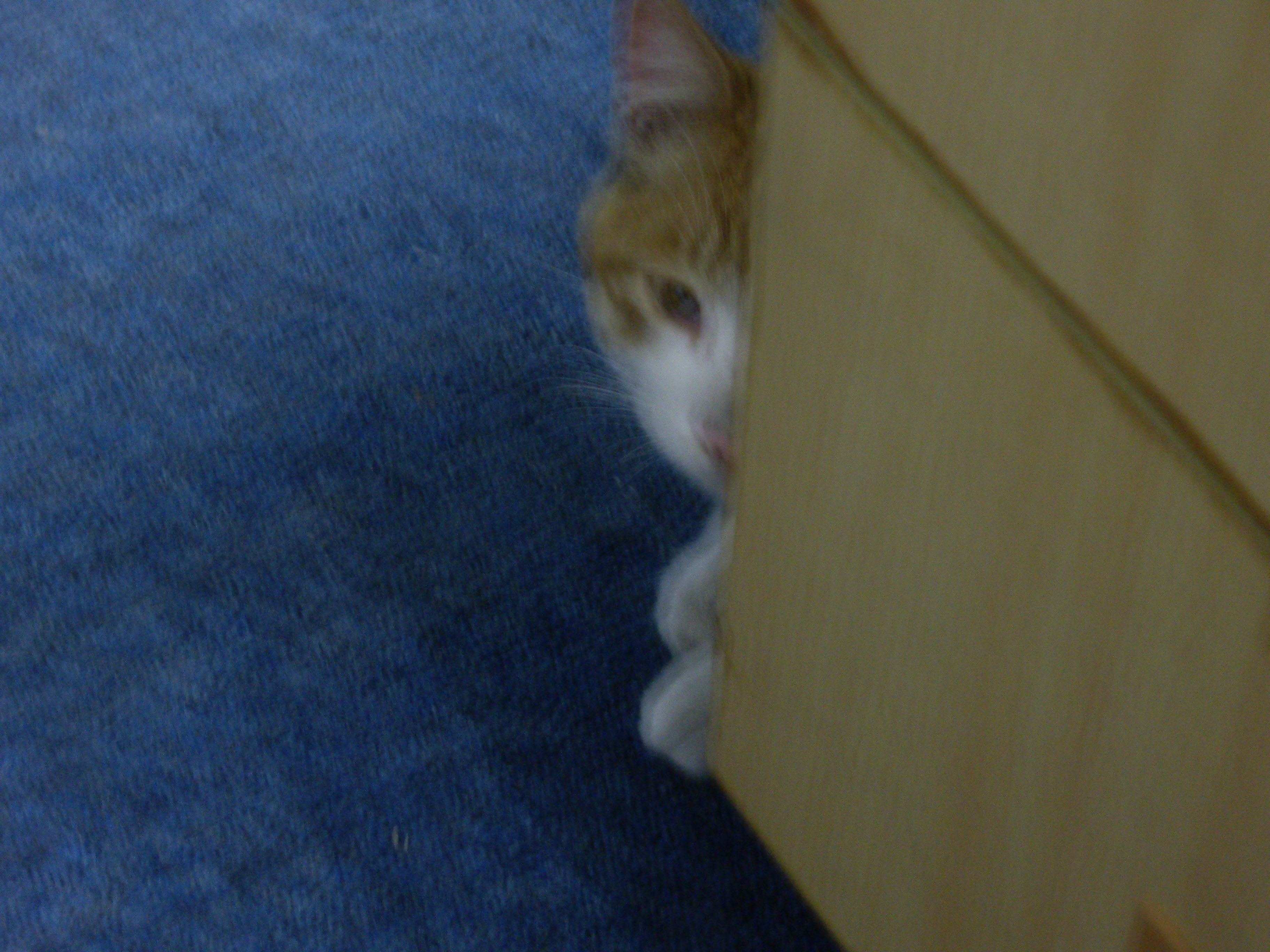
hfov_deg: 17.4
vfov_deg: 13.1
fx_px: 4146
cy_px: 476
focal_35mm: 113
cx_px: 635
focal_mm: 23.7
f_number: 5.4
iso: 400
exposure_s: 1/4
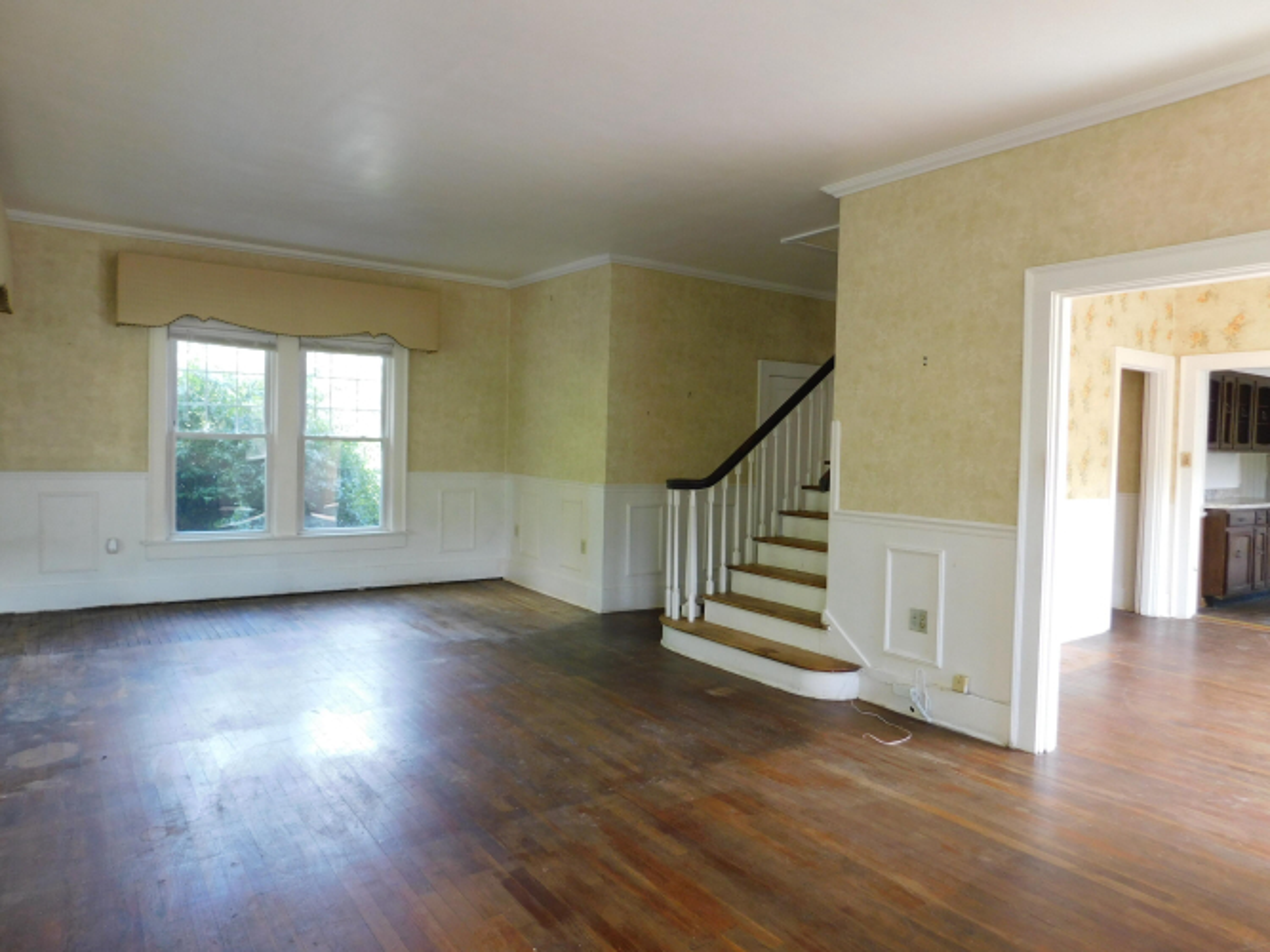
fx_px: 844
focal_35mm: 23
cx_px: 635
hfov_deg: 73.9
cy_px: 476
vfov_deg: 58.9
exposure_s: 1/30
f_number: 3
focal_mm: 4
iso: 140
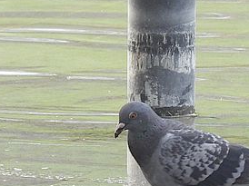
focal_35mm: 1608
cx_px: 194
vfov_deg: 0.9
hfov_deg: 1.2
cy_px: 223
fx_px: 11557
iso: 400
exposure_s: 1/200
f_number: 5
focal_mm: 98.1
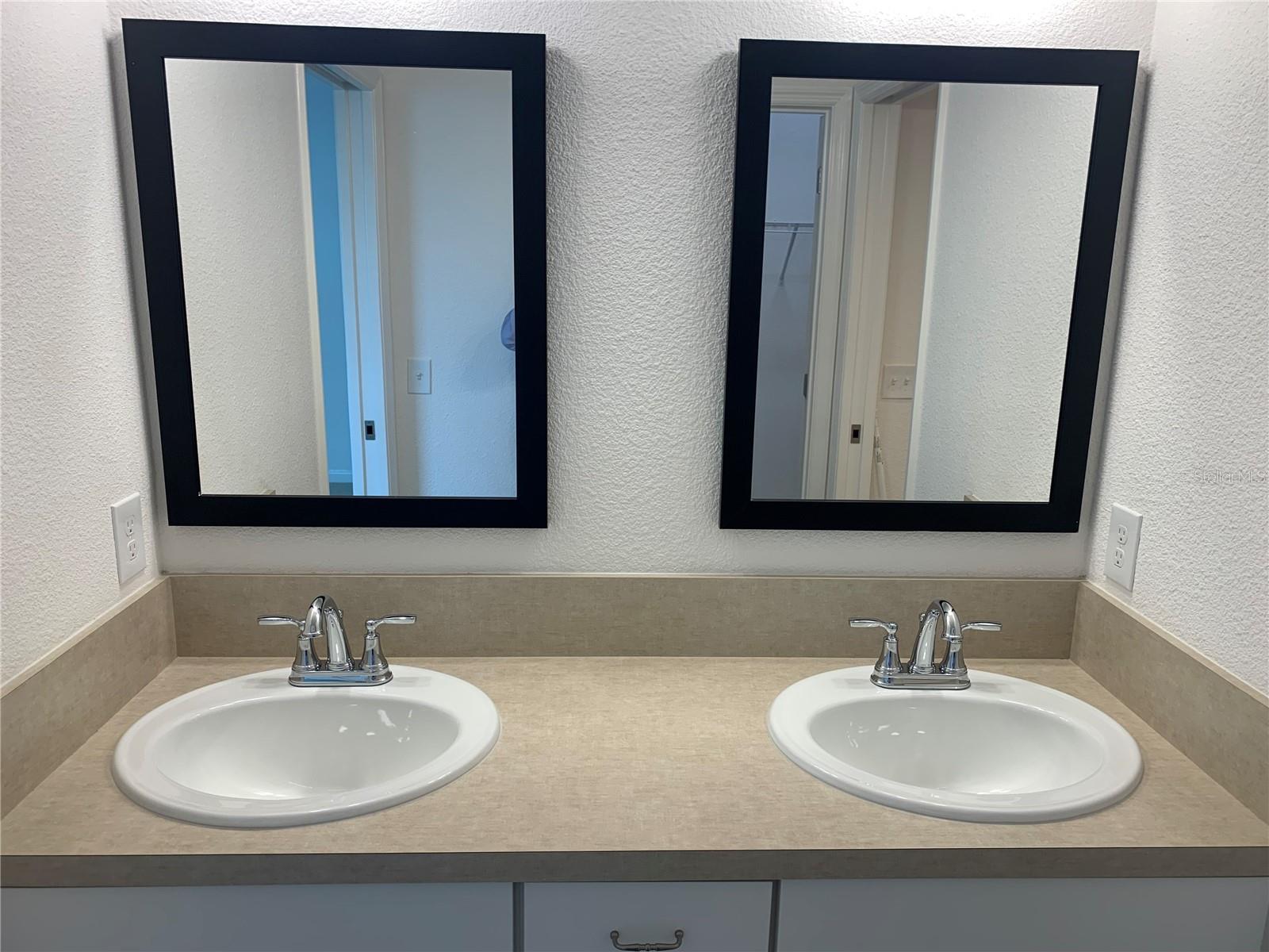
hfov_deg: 67.3
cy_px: 476
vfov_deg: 53.1
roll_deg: -1.9
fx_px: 953
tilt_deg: -11.9
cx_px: 634
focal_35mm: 26
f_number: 1.8
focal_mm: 4.25
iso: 40
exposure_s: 1/120
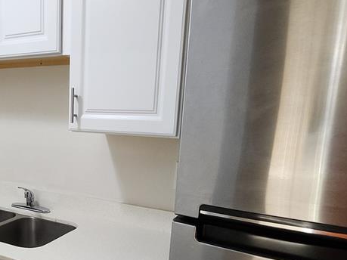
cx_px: 73
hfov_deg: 57.4
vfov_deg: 46.6
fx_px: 291
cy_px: 192
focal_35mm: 29
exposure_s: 1/60
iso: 160
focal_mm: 1.7
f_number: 2.2
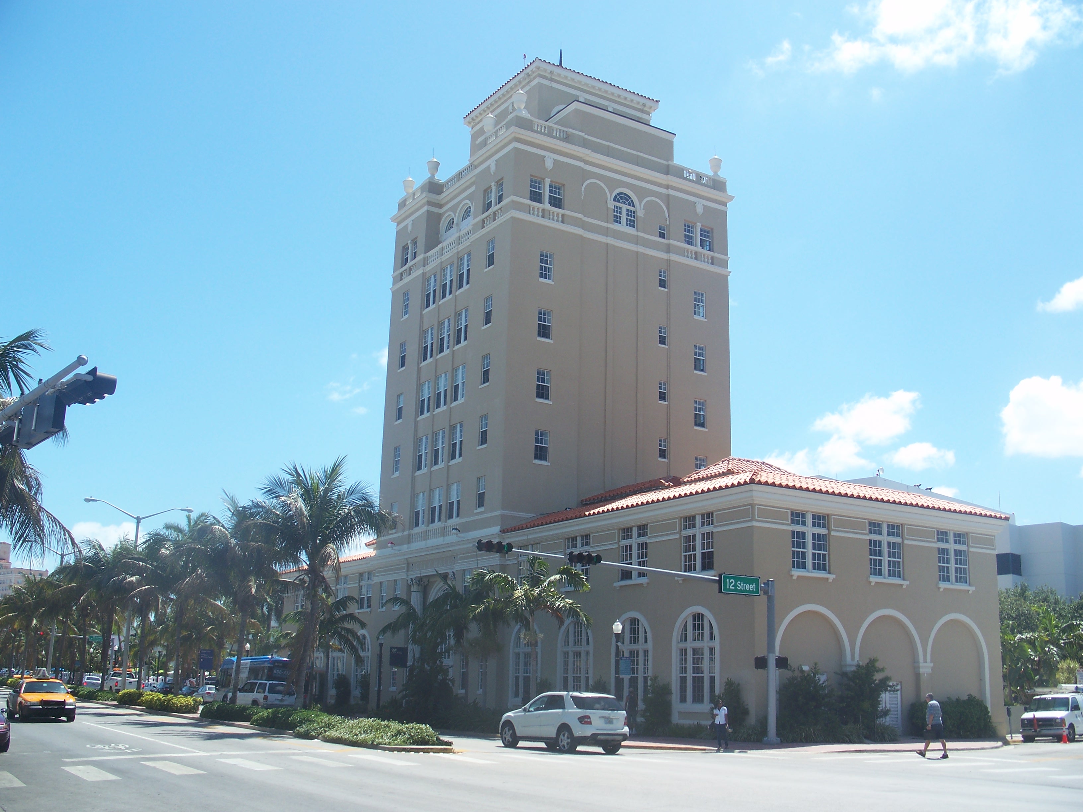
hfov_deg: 50.1
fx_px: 1158
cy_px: 406
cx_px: 542
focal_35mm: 37
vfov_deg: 38.7
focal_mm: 7.8
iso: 64
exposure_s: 1/400
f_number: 4
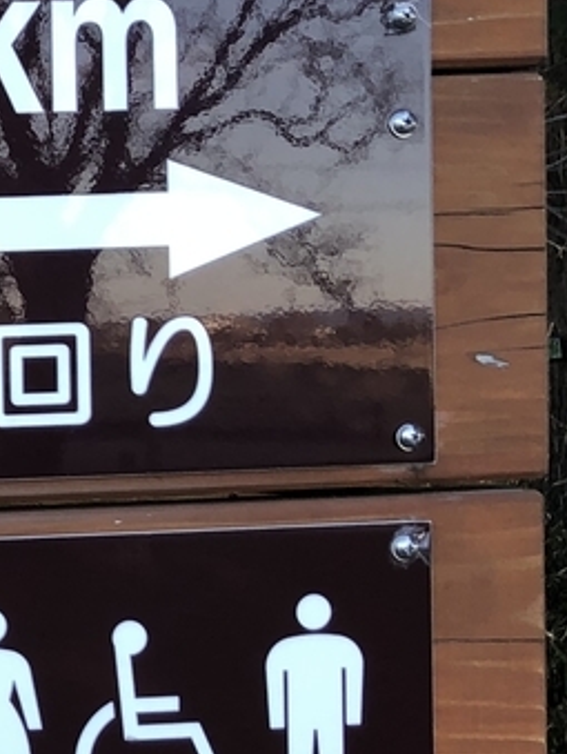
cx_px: -578
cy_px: 483
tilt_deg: -1.2
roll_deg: +3.2
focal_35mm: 99
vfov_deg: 19.8
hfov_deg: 13.0
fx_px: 2158
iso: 32
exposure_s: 1/120
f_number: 1.8
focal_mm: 3.99
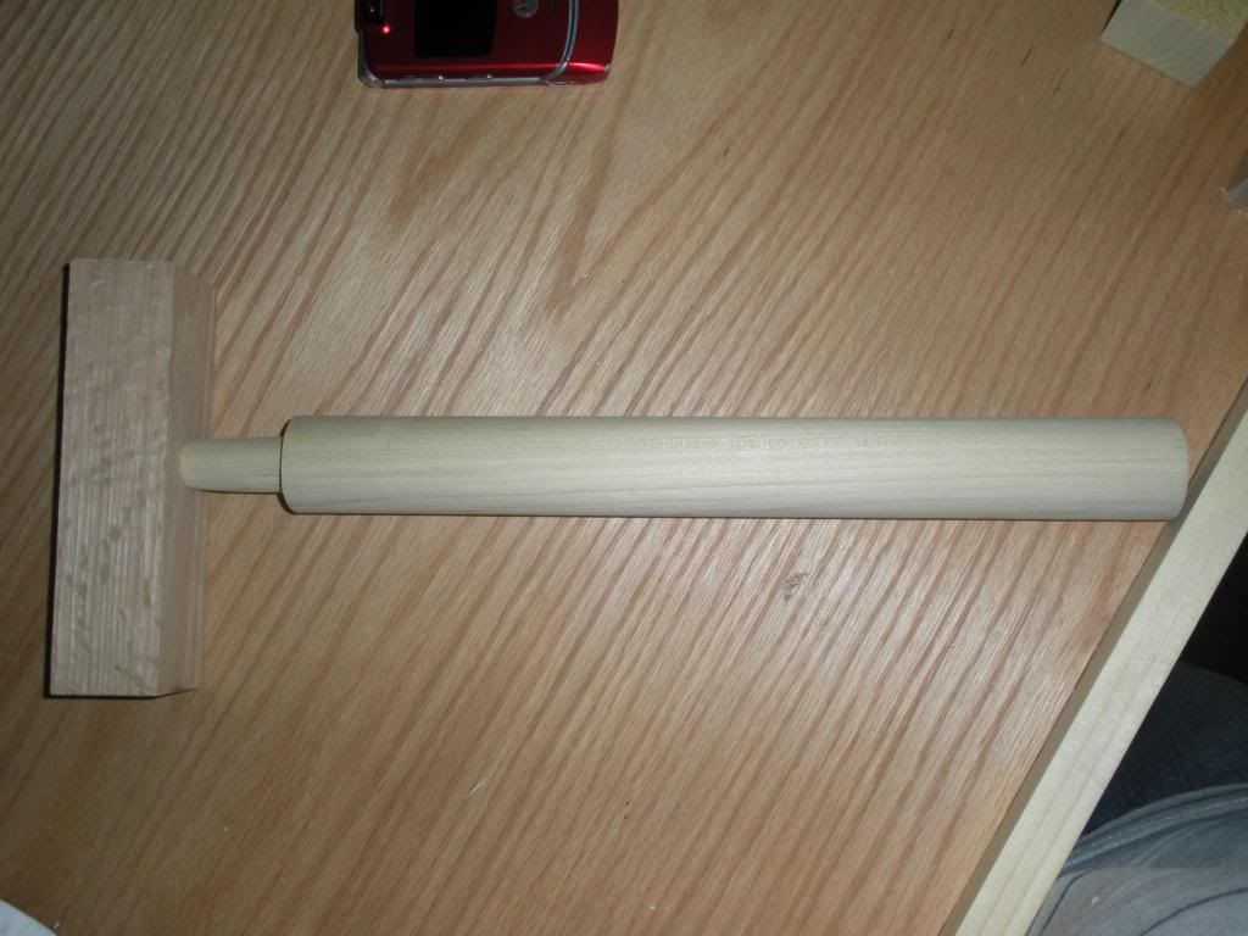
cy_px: 468
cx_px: 624
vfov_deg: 39.7
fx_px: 1298
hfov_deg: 51.4
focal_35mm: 36
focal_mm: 6.3
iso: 64
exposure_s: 1/60
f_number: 3.5
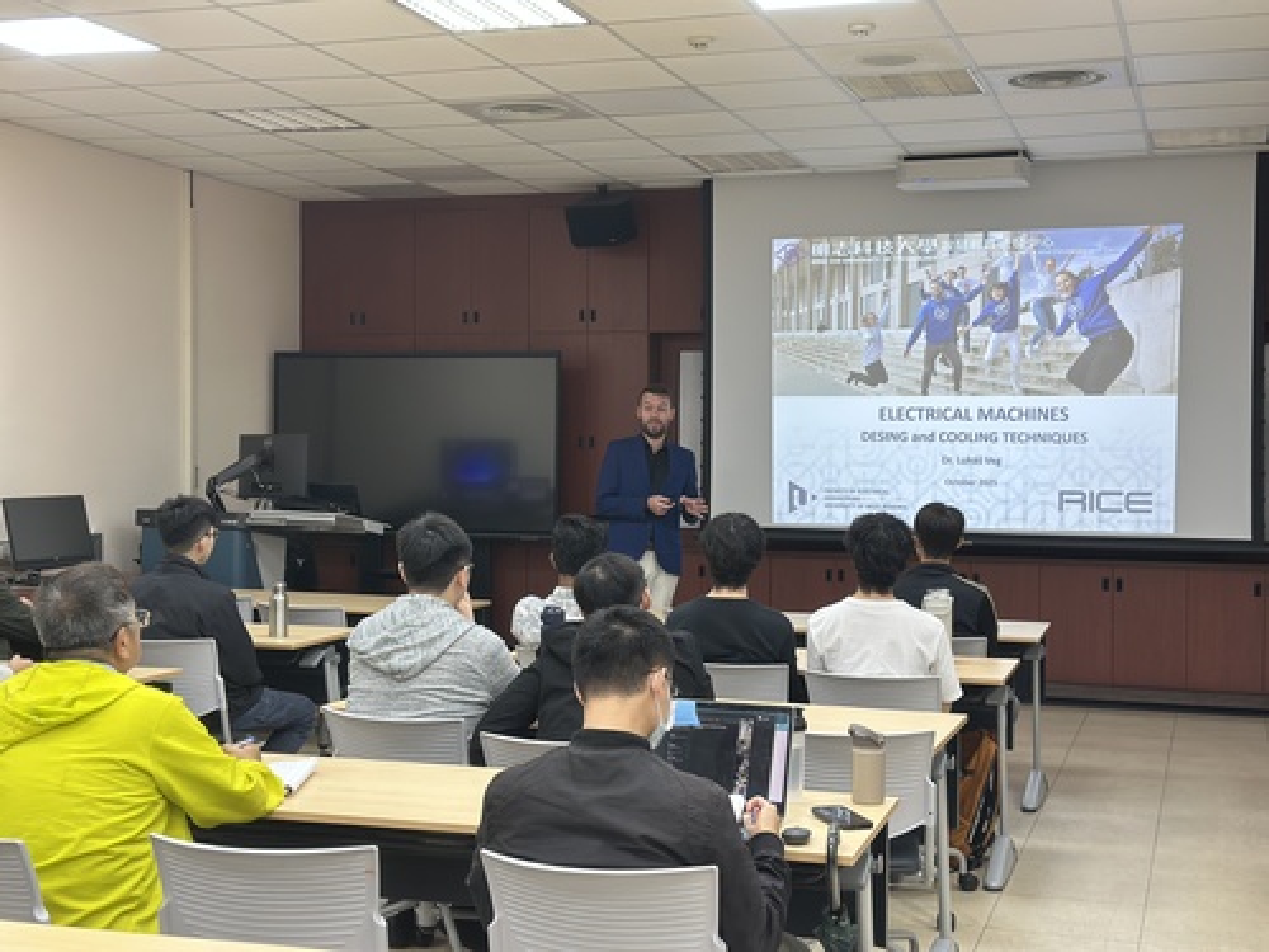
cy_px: 476
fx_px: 1760
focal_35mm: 48
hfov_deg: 39.7
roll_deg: -0.1
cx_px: 634
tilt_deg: -2.2
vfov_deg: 30.3
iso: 160
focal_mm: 6.86
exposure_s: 1/120
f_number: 1.78
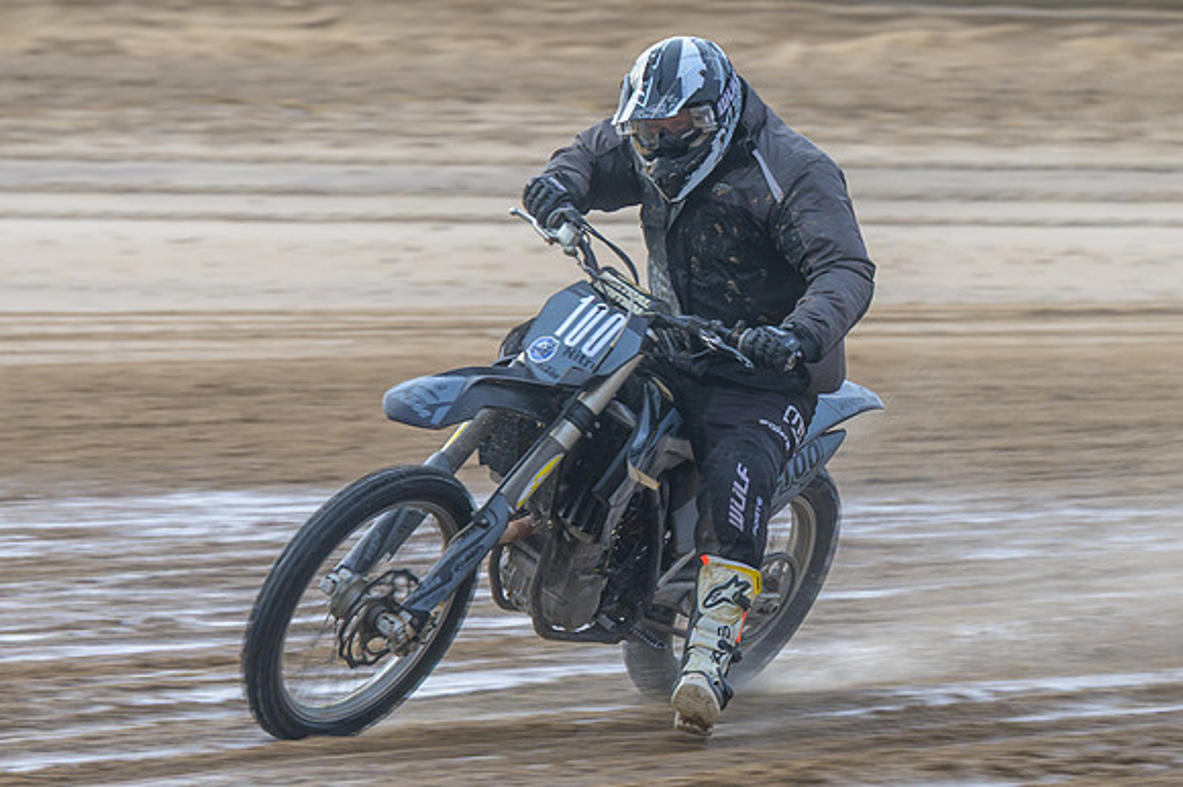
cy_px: 411
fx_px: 7529
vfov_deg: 6.0
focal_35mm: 229
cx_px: 504
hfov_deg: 9.0
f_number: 5
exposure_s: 1/250
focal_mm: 105
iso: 80
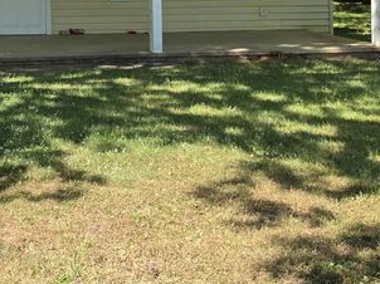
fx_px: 856
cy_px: -72
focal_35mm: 78
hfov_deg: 24.0
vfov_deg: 17.8
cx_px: 1
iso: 64
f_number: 1.4
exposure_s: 1/2054
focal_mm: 6.5
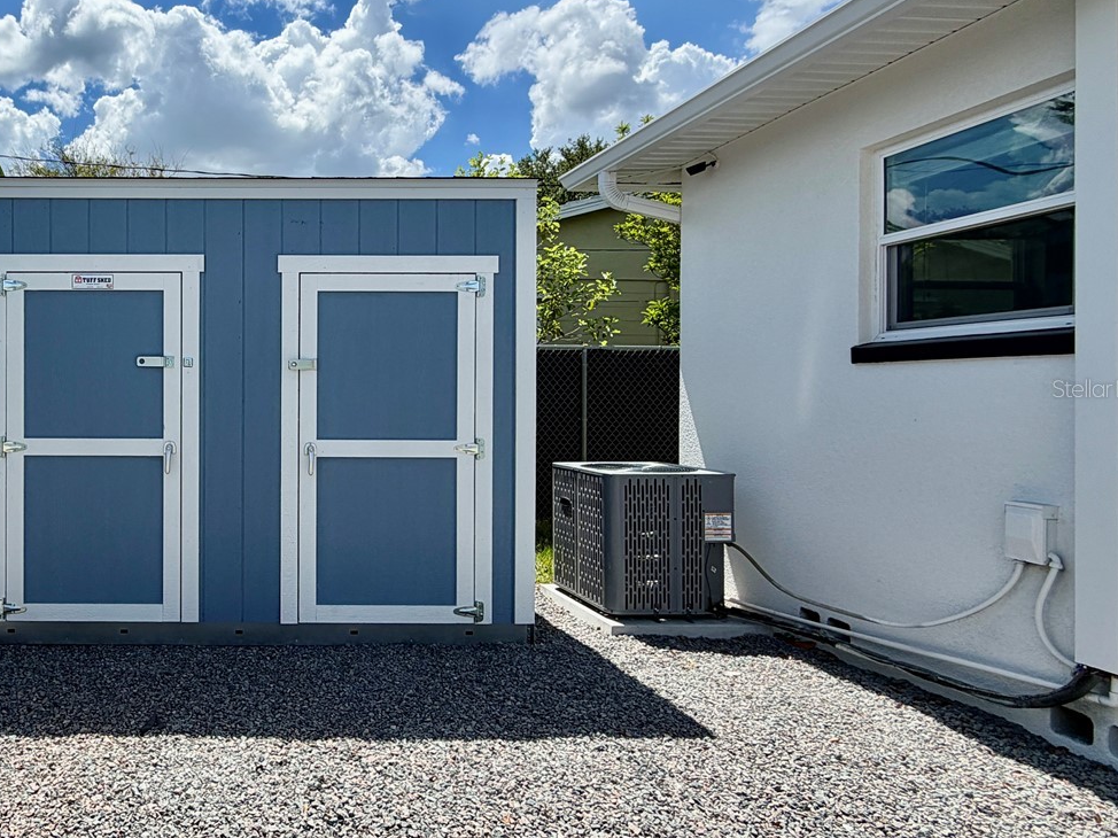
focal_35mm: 23
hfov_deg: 67.8
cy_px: 388
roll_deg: -0.3
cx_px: 242
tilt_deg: +0.7
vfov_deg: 58.8
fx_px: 743
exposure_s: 1/1033
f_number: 2.2
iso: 20
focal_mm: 2.22
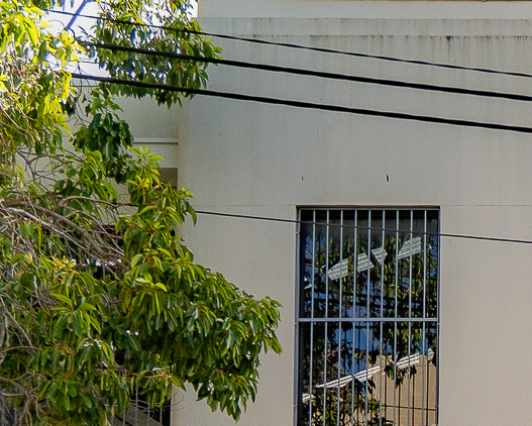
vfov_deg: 12.3
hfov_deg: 14.9
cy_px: 660
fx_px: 1874
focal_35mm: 119
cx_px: 818
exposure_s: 1/1250
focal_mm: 18
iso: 100
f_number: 2.8
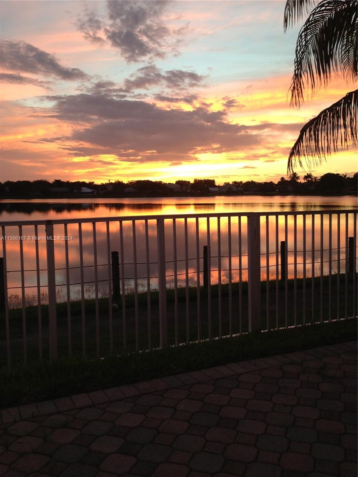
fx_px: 455
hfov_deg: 42.9
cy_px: 238
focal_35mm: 33
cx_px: 179
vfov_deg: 55.4
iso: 64
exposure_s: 1/40
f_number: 2.4
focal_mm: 4.13
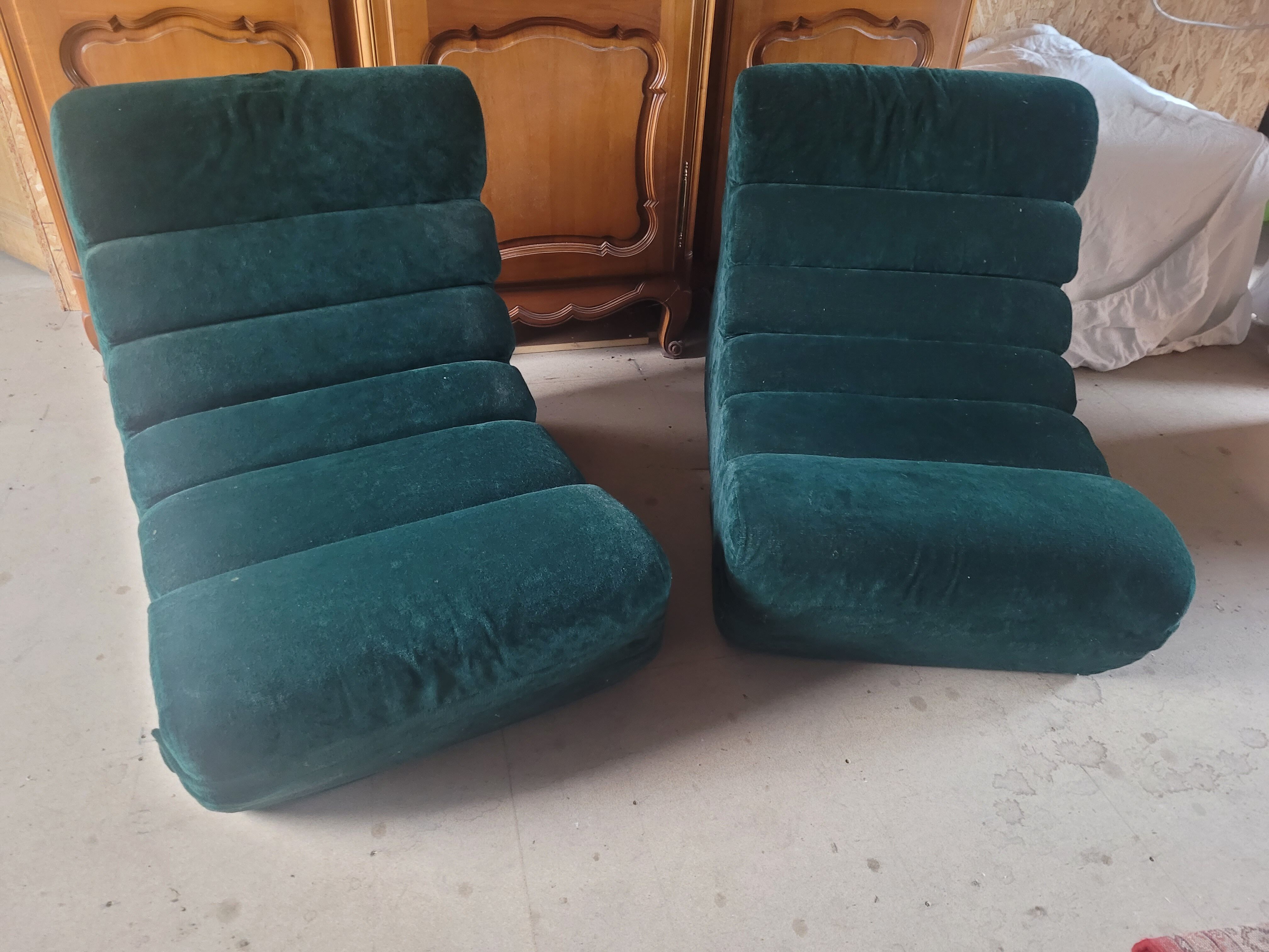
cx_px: 634
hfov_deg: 67.3
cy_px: 476
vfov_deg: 53.1
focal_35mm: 26
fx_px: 953
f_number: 1.8
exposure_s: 1/25
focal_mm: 5.4
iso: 640
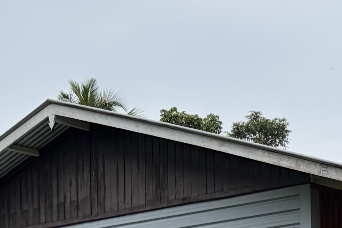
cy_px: 408
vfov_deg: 10.2
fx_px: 1207
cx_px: 391
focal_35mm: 127
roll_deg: -1.7
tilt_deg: +1.6
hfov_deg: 15.6
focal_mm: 5.96
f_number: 1.6
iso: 50
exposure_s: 1/2538
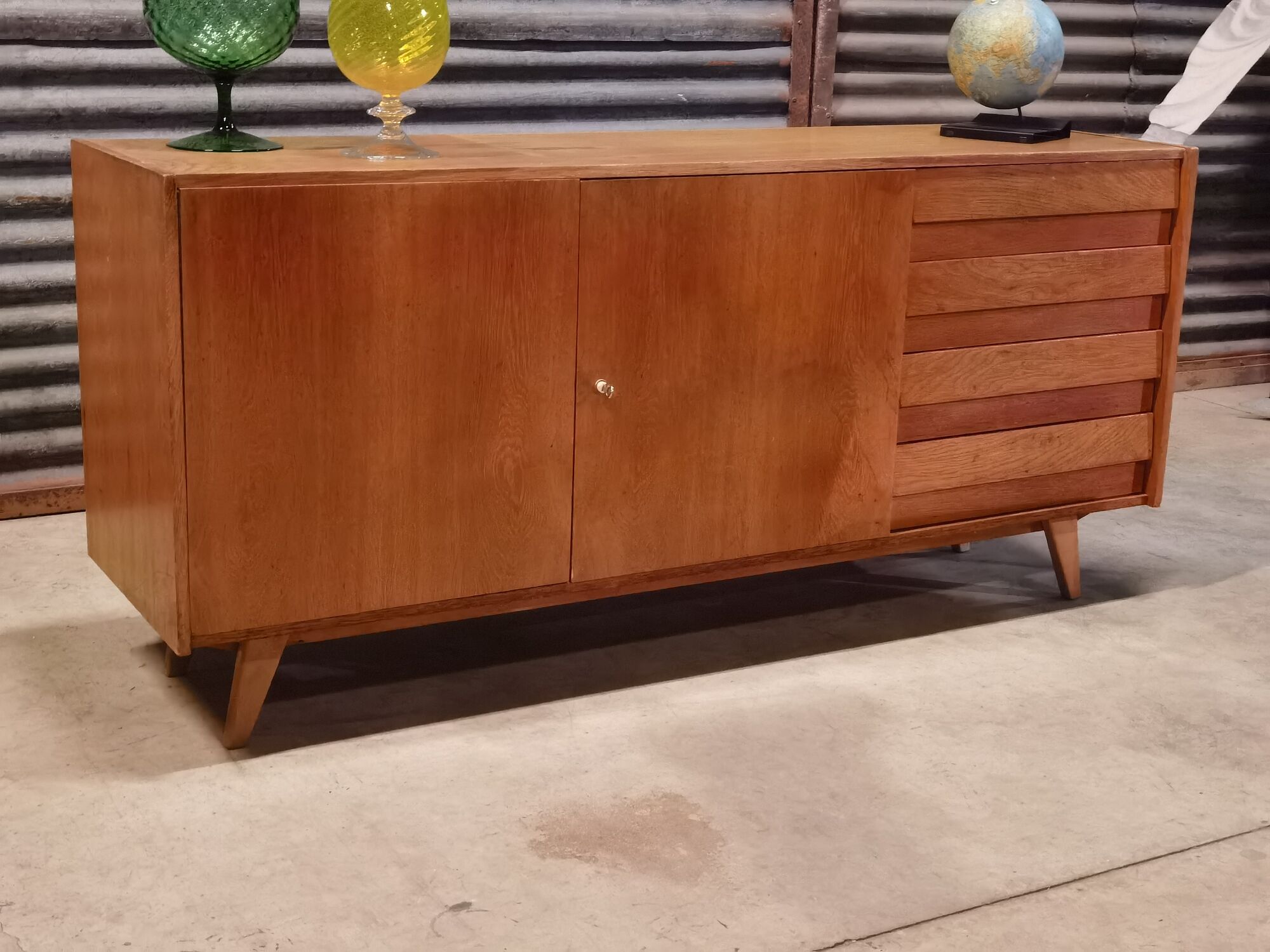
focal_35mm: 49
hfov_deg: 38.9
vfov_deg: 29.7
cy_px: 476
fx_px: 1798
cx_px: 635
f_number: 1.9
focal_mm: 6.71
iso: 1000
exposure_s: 1/20
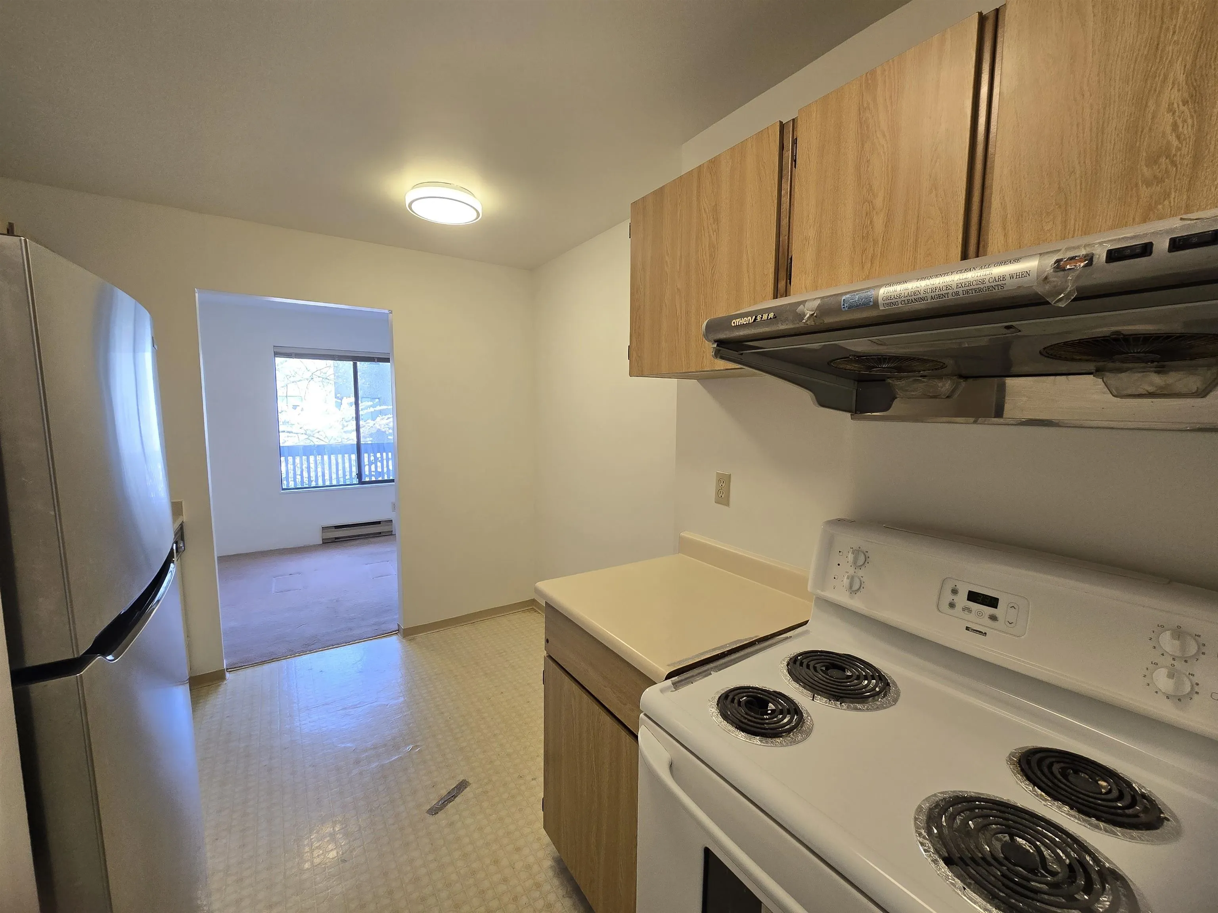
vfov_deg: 89.9
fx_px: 457
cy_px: 456
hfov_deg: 106.2
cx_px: 609
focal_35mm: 13
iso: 80
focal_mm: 2.2
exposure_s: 1/60
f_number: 2.2
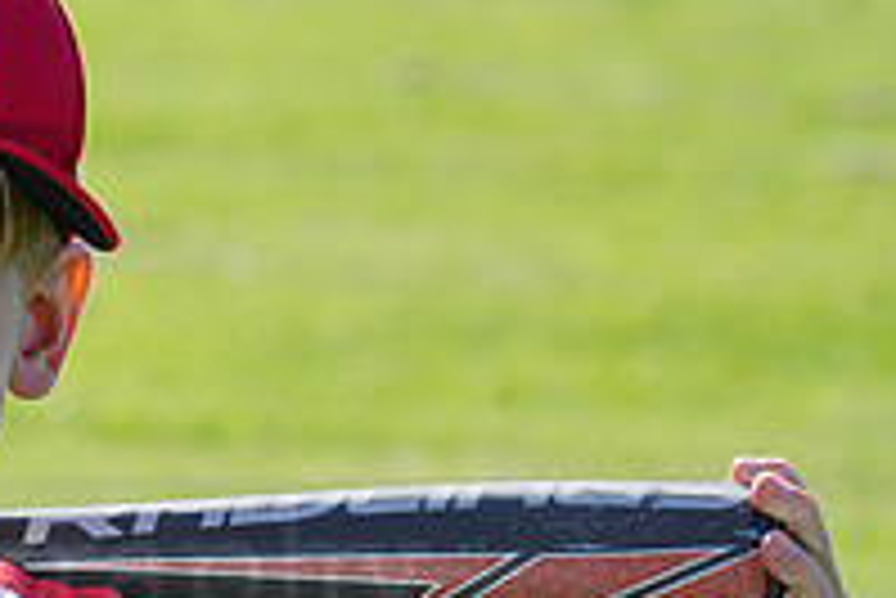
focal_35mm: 574
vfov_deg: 2.4
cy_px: 537
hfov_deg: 3.6
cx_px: -122
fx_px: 14296
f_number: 10
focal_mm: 197
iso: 200
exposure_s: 1/200
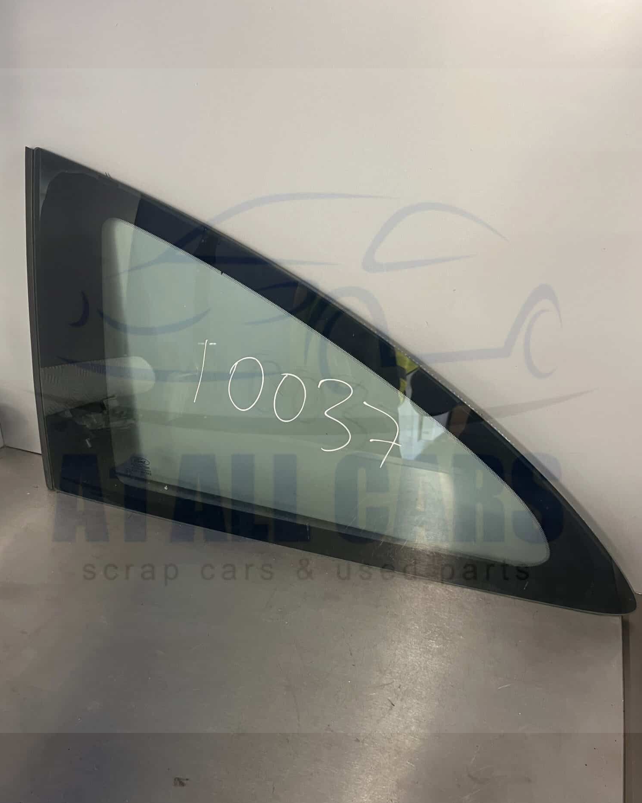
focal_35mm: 28
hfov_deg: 51.5
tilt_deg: -24.7
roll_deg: +1.2
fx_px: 665
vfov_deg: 62.2
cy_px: 401
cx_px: 324
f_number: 1.6
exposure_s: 1/50
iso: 200
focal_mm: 5.1
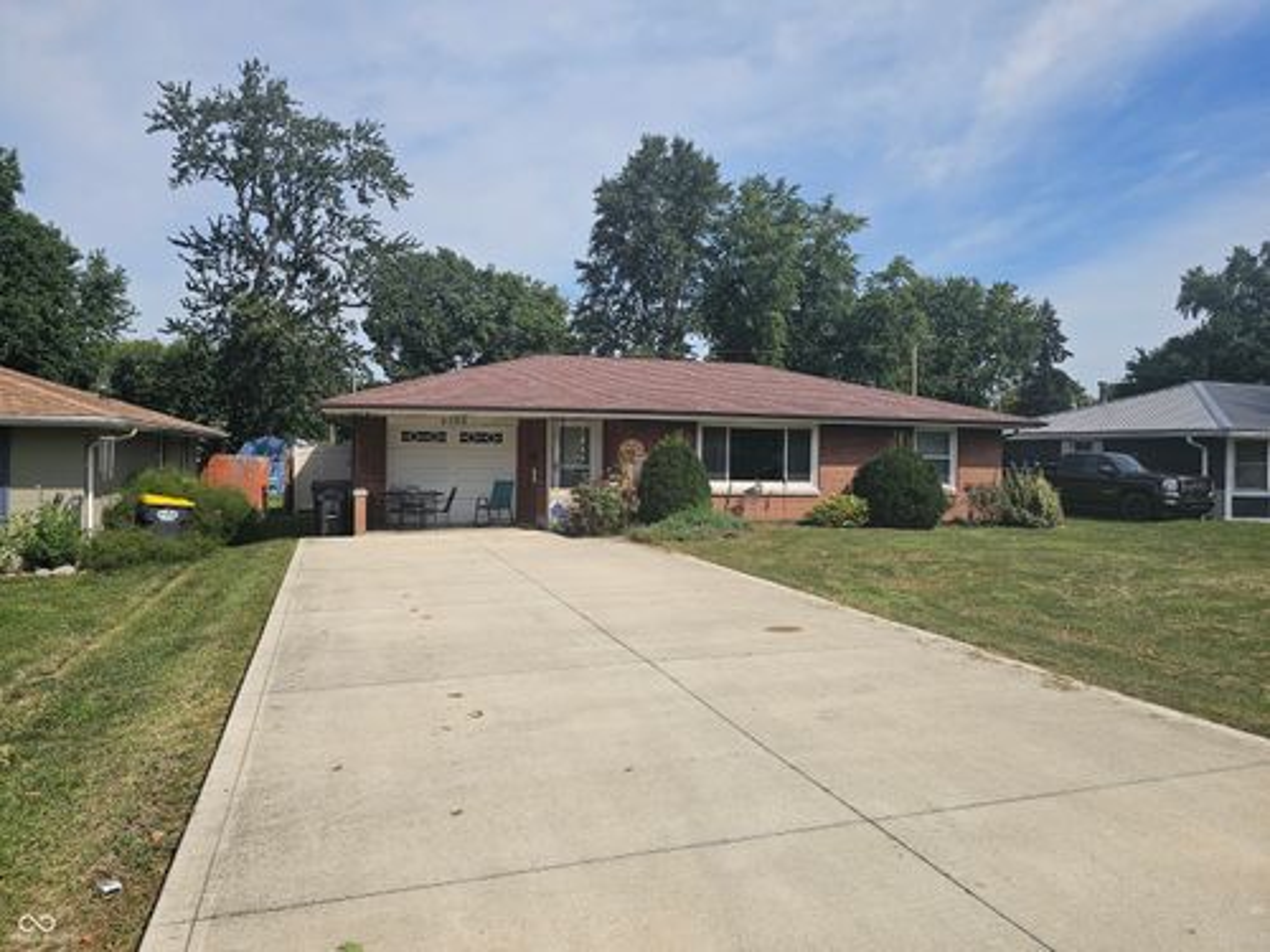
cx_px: 635
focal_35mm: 23
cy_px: 476
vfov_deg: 58.9
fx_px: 844
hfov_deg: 73.9
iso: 10
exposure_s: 1/1525
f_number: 1.7
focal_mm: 6.3
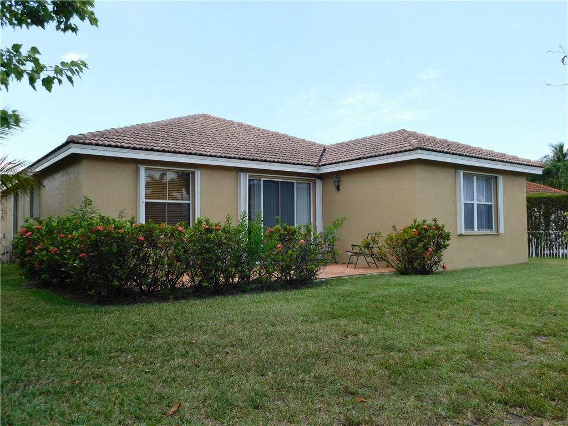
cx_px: 284
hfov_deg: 60.0
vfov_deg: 46.8
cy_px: 213
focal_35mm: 30
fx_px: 492
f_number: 3.2
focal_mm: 5.3
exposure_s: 1/800
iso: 125
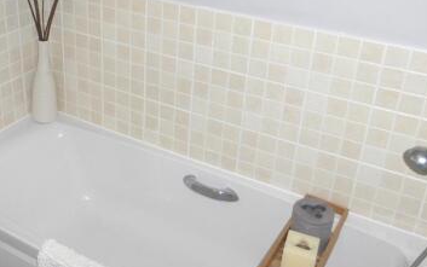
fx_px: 489
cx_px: 158
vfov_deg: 30.1
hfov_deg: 46.7
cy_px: 66
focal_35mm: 42
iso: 100
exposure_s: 1/60
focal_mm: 4.3
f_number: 3.3
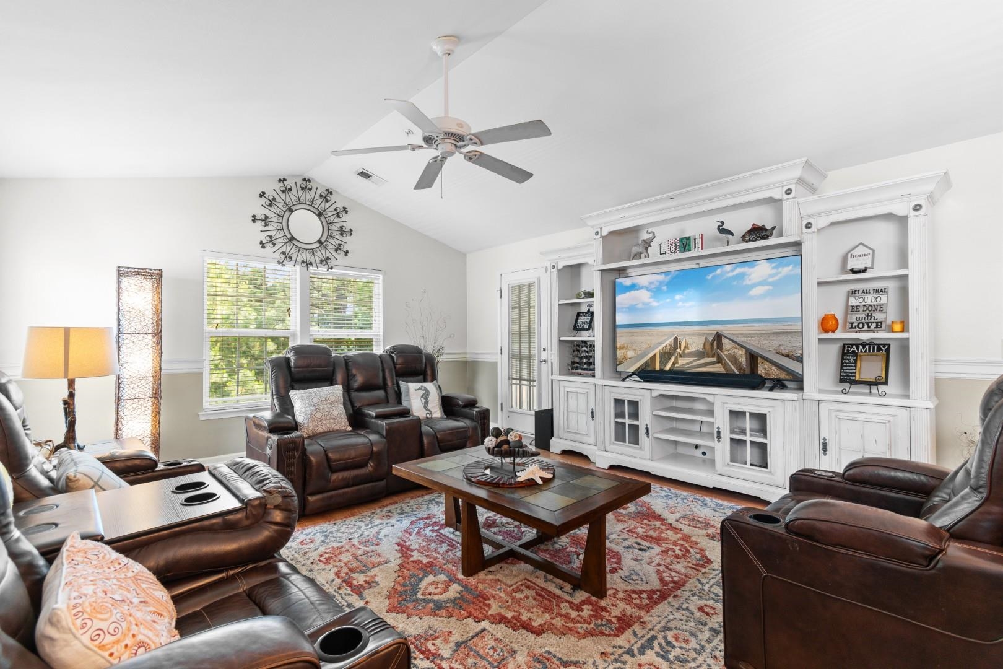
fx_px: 418
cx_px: 502
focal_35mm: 15
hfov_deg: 100.4
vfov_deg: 77.3
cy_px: 334
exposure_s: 1/4
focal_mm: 10
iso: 100
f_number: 4.5
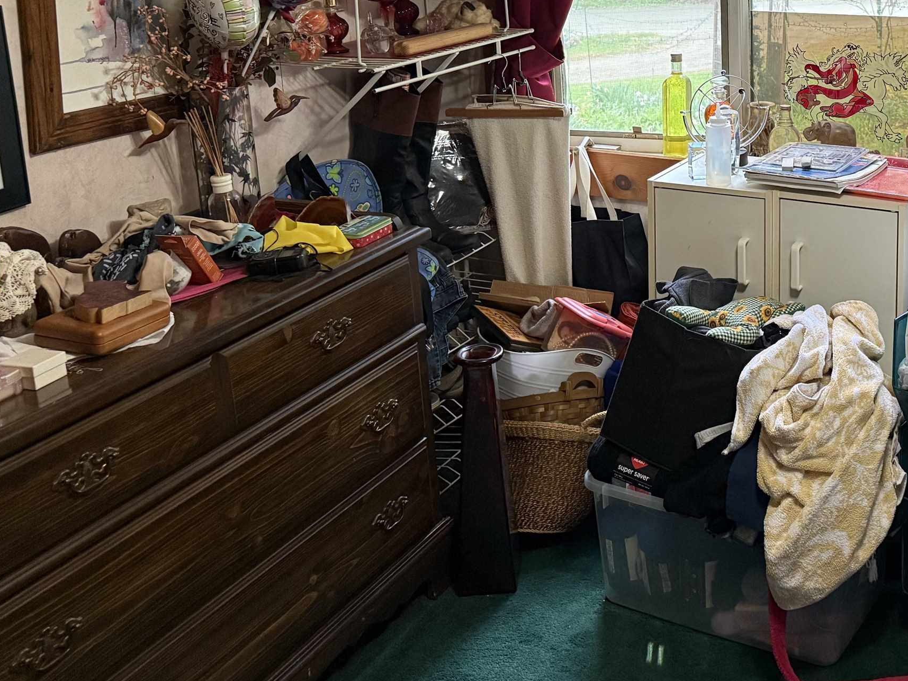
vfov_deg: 32.2
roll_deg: -0.2
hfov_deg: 41.1
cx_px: 785
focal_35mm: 43
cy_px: 91
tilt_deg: -11.2
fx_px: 1128
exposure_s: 1/60
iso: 500
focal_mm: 6.76
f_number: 1.78
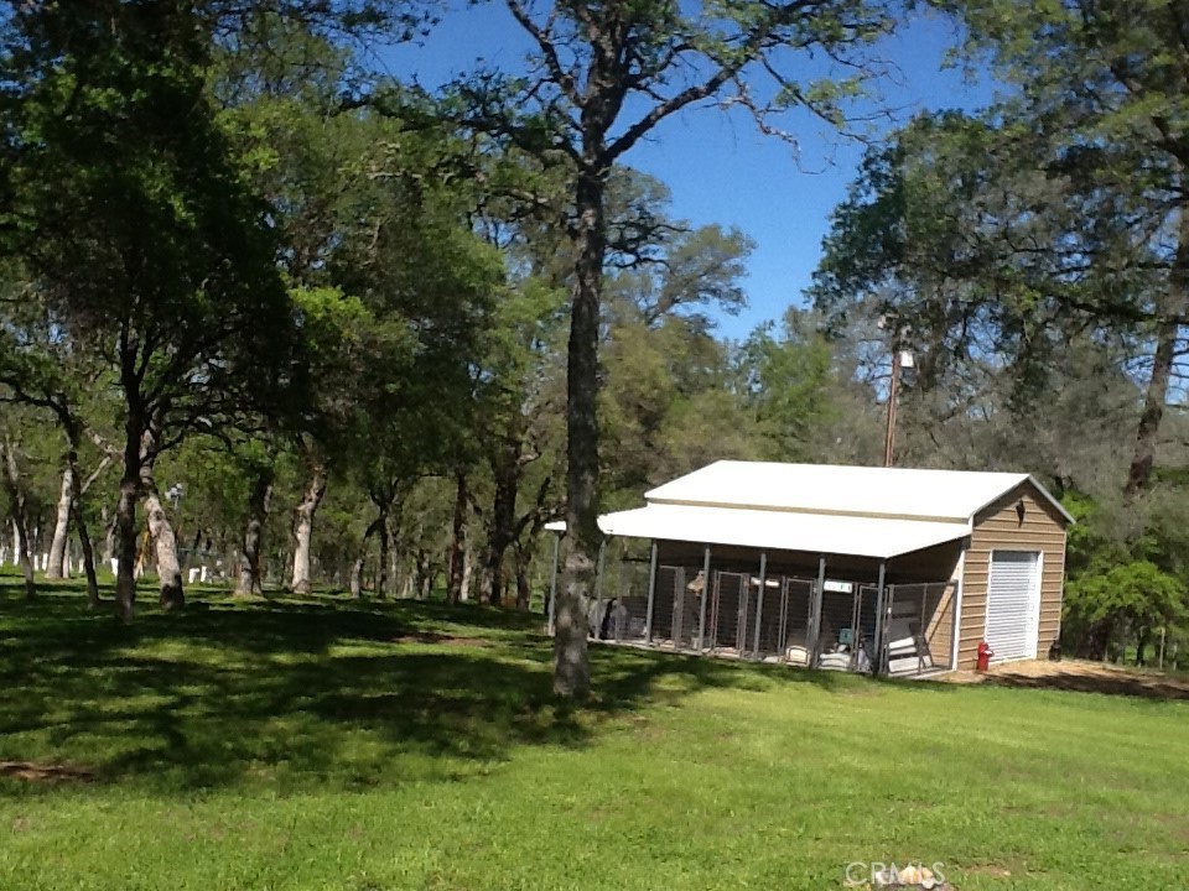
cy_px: 446
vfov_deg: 32.9
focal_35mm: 44
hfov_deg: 42.9
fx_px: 1511
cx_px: 594
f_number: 2.4
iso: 40
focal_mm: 2.03
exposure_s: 1/1215
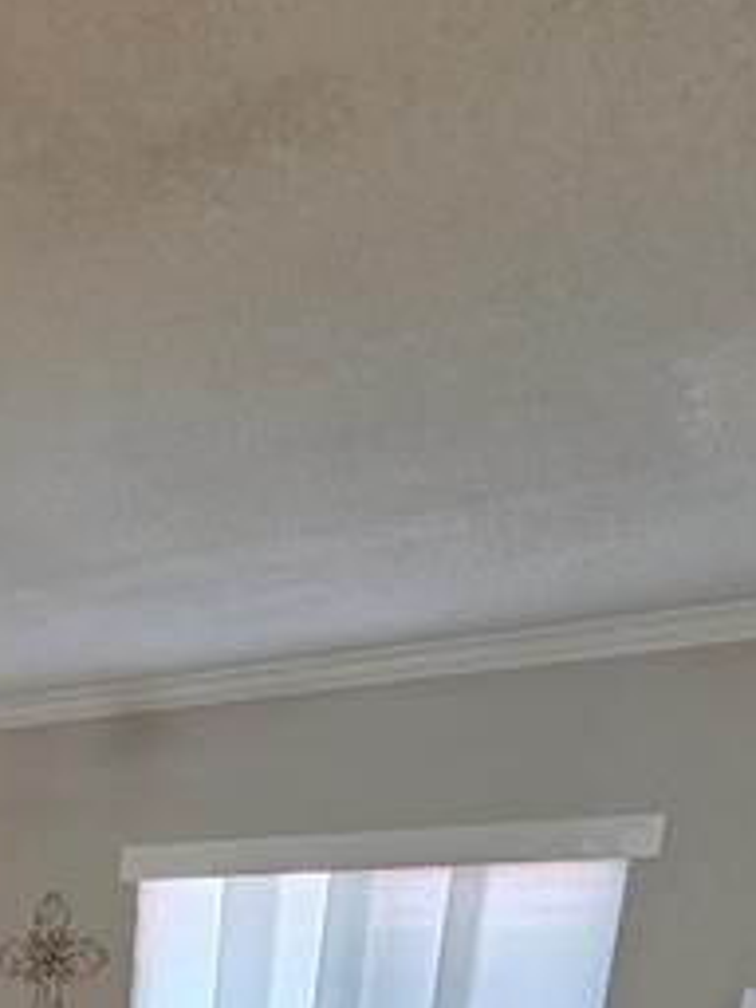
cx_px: -173
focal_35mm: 39
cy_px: 1366
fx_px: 1136
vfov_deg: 32.8
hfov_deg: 30.6
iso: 160
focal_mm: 2.2
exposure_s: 1/60
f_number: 2.2
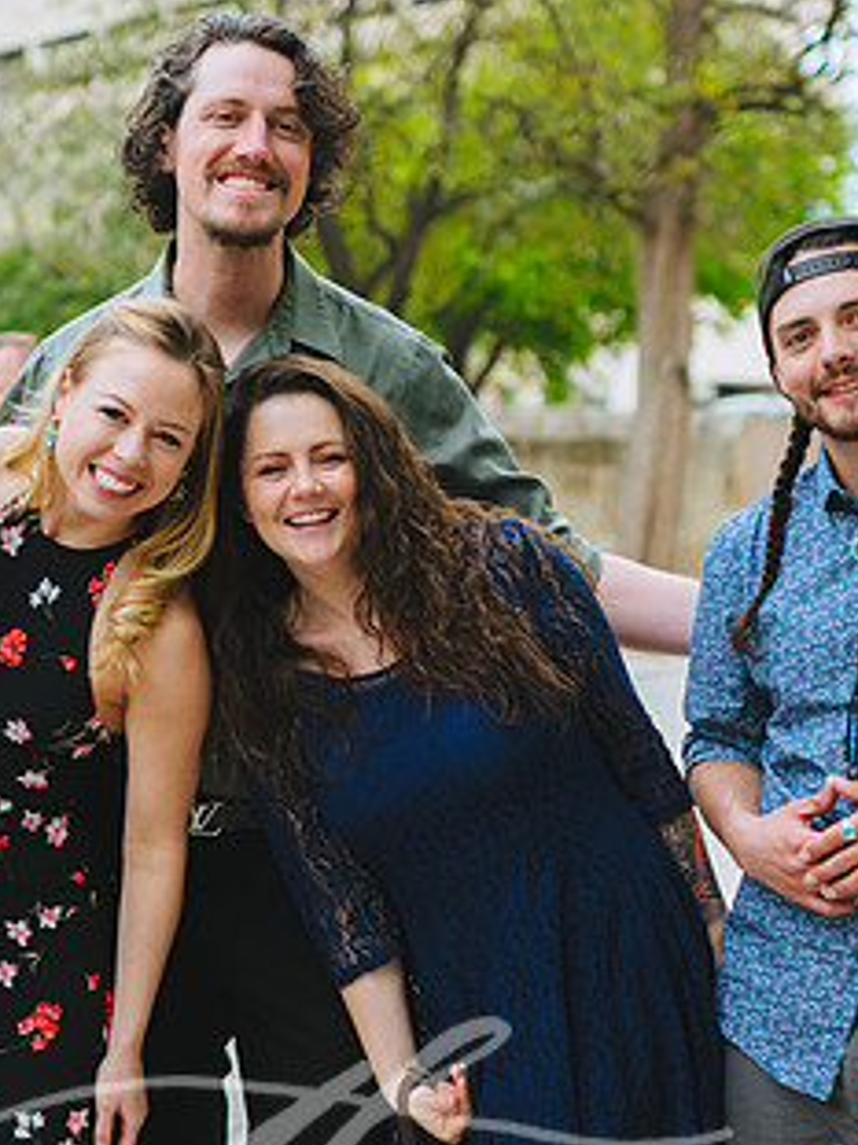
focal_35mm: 73
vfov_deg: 26.6
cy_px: 677
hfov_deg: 20.0
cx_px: 230
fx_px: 2414
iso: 80
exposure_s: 1/800
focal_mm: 35
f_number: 2
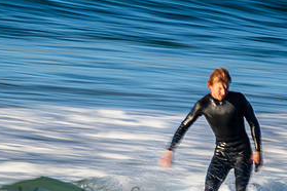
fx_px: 12420
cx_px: 124
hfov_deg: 1.3
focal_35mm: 1558
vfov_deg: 0.9
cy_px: 194
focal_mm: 500
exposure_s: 1/15
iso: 100
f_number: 29
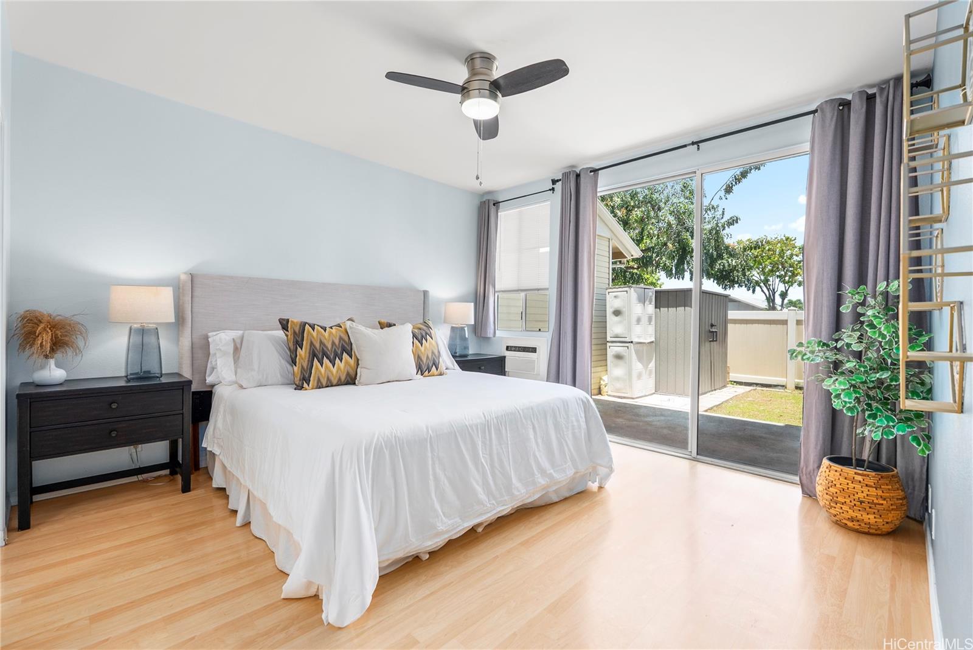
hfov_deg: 96.7
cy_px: 325
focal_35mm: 16
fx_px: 433
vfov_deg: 73.8
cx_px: 486
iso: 320
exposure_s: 1/40
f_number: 6.3
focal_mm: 16
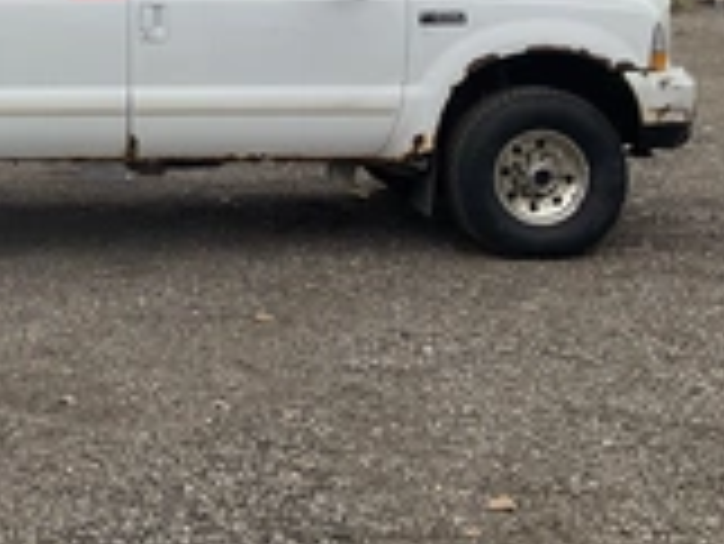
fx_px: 1507
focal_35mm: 72
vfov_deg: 19.7
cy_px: -27
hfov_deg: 25.6
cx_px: -9
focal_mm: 3
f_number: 1.8
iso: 25
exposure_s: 1/759
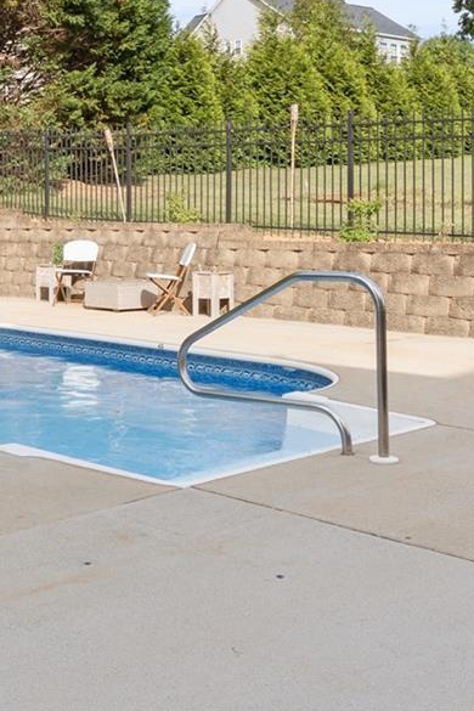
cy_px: 211
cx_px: 78
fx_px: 968
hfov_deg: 26.9
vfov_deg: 39.6
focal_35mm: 49
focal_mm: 14
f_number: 10
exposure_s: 1/13
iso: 100
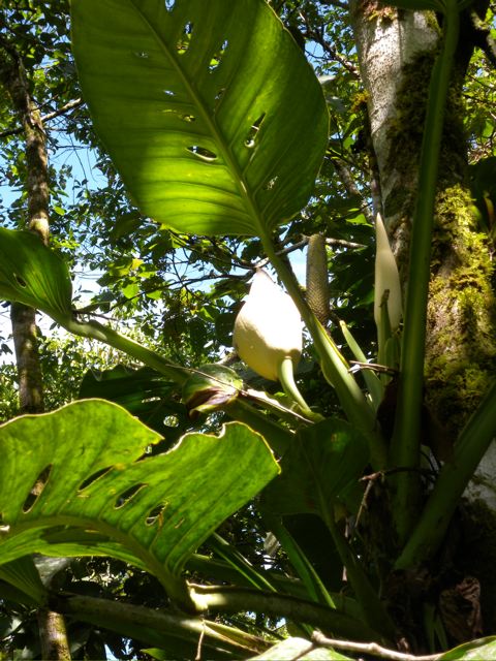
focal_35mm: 112
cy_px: 330
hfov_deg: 13.2
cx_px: 248
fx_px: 2140
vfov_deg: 17.6
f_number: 5.9
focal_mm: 24
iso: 64
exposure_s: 1/66.4
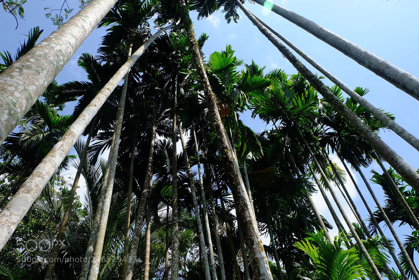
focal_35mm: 24
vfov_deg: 53.1
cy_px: 140
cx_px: 210
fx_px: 279
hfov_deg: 73.7
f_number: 10
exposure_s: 1/400
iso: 400
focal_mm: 16
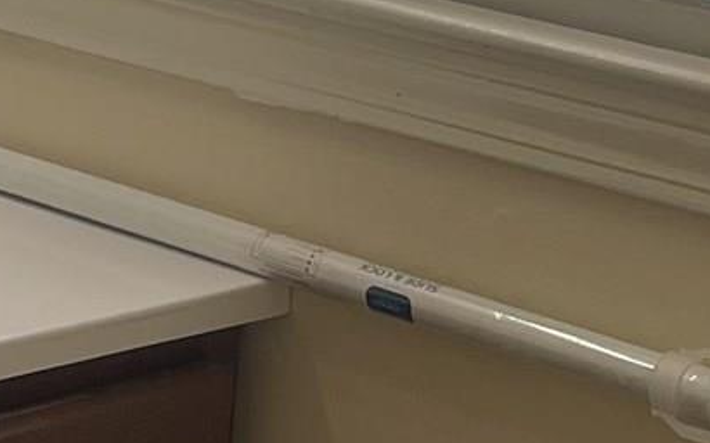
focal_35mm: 155
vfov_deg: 8.2
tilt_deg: -3.5
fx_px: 2998
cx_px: 119
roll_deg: -4.0
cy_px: -289
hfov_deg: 13.4
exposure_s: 1/592
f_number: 1.6
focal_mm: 5.1
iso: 50
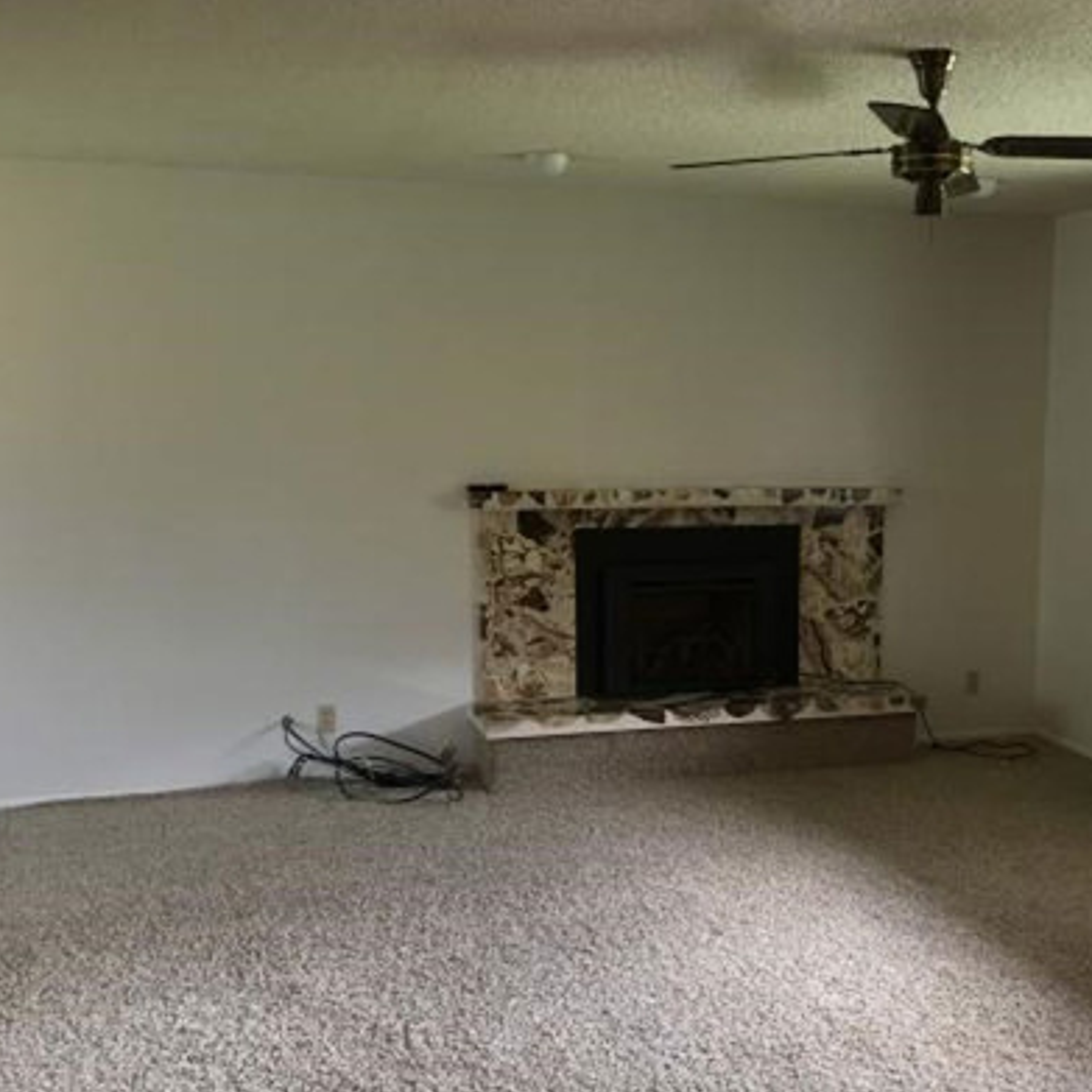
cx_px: 754
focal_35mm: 42
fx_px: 1499
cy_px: 667
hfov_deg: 39.4
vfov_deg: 39.8
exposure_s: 1/30
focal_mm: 4.15
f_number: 2.2
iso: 100
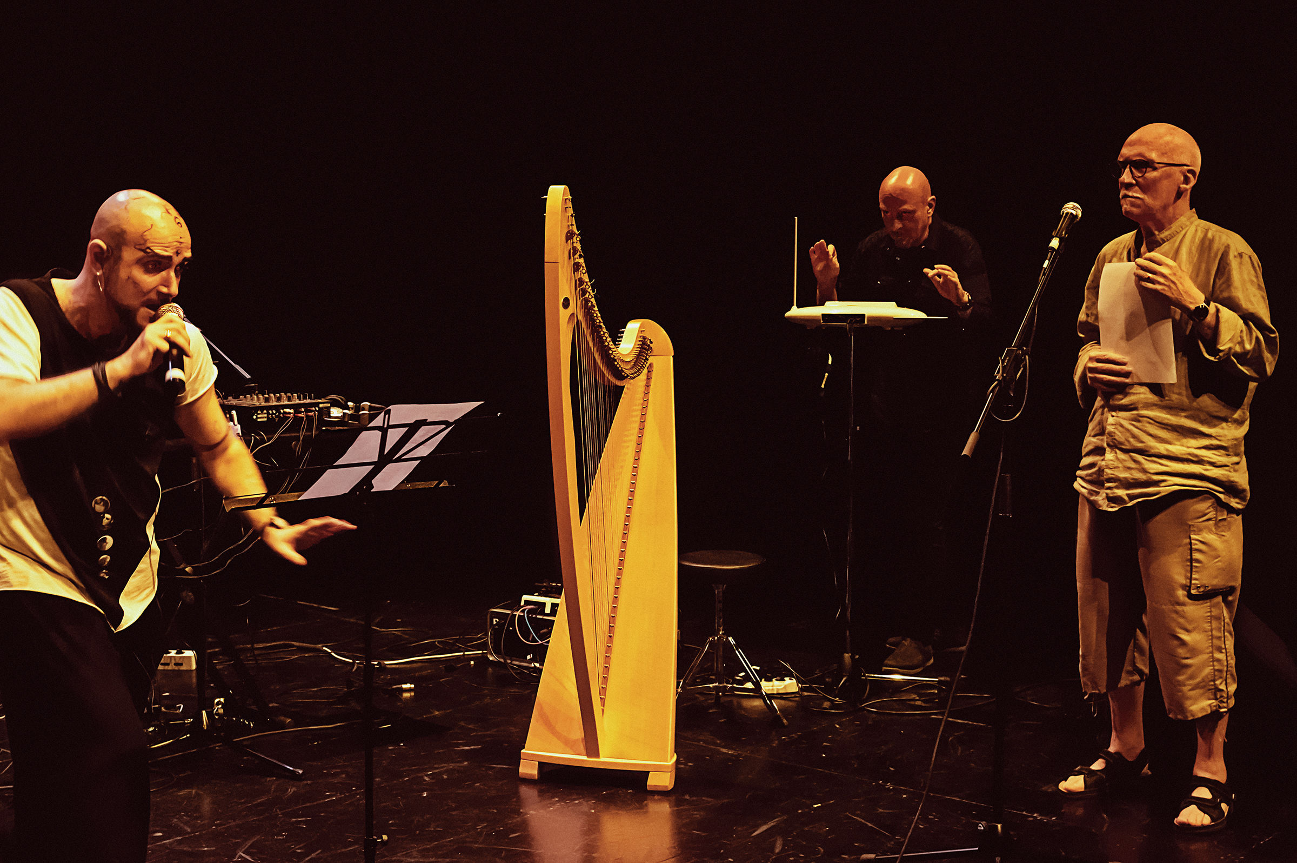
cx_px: 648
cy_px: 432
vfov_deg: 25.9
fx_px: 1872
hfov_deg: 38.2
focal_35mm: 52
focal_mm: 35
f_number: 5.6
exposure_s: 1/40
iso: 2500
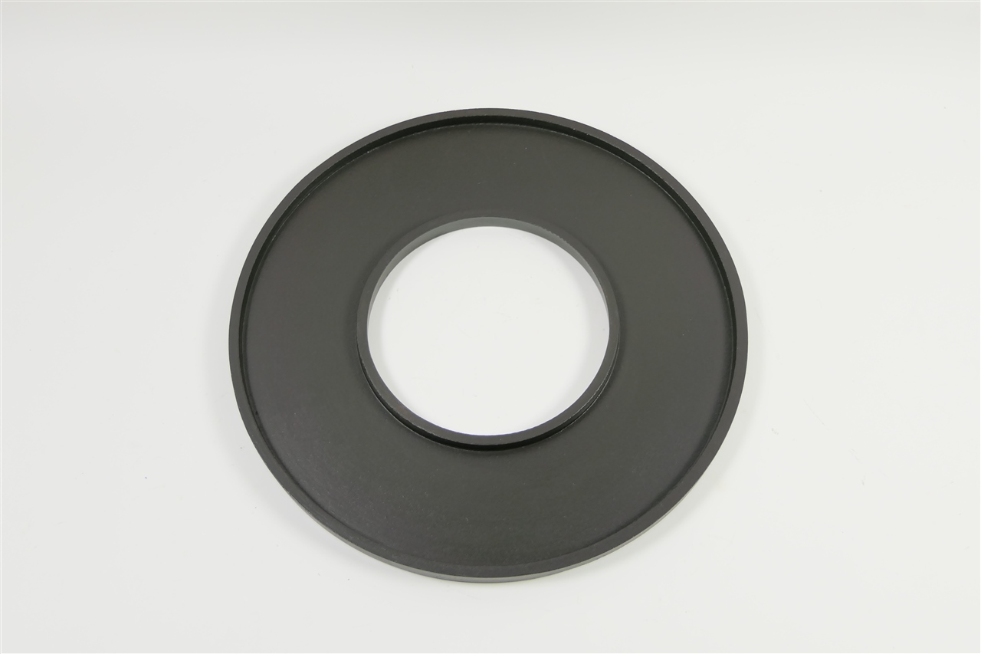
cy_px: 327
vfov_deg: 32.6
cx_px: 490
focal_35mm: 41
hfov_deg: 47.4
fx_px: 1117
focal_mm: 14.9
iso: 125
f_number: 4
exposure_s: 1/200
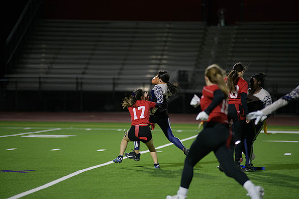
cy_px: 100
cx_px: 150
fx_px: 1454
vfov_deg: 7.9
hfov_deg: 11.7
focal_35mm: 175
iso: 2500
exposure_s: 1/640
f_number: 2.8
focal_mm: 175
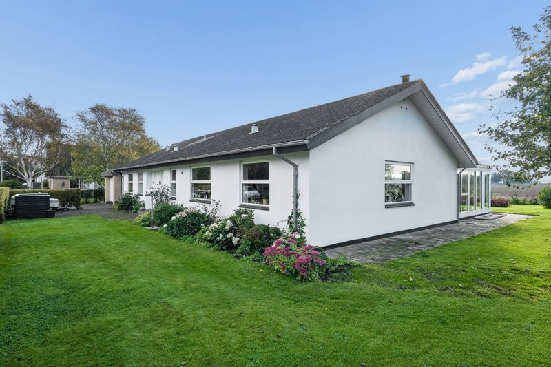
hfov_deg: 86.9
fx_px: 291
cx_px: 276
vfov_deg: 64.5
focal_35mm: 19
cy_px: 184
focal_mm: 19
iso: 1250
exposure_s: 1/640
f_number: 9
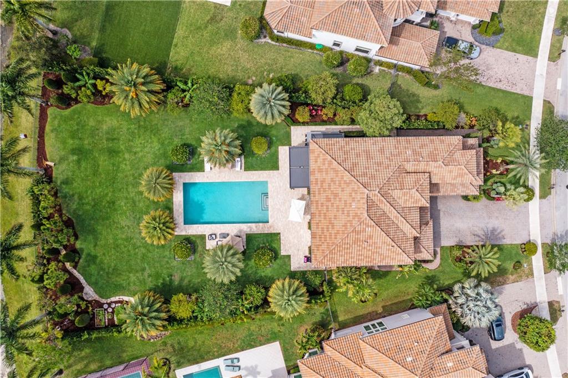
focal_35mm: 28
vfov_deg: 46.3
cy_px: 189
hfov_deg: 65.5
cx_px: 284
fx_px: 441
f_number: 3.5
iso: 100
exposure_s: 1/2000
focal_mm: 10.26
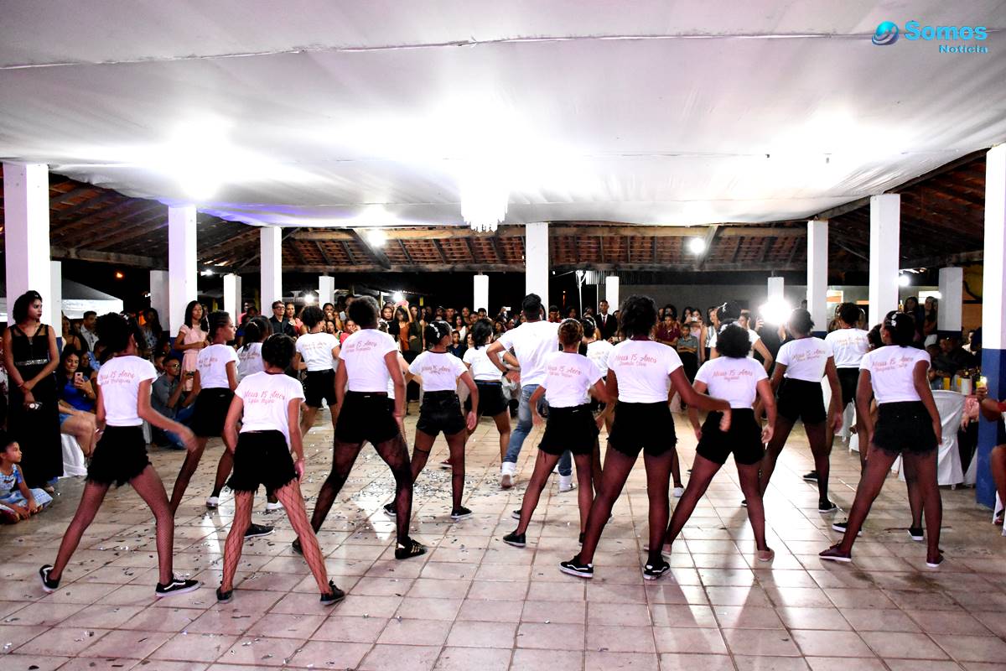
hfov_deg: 61.9
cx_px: 503
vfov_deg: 43.6
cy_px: 336
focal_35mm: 30
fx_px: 838
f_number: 3.5
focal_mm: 20
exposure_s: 1/100
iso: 8000
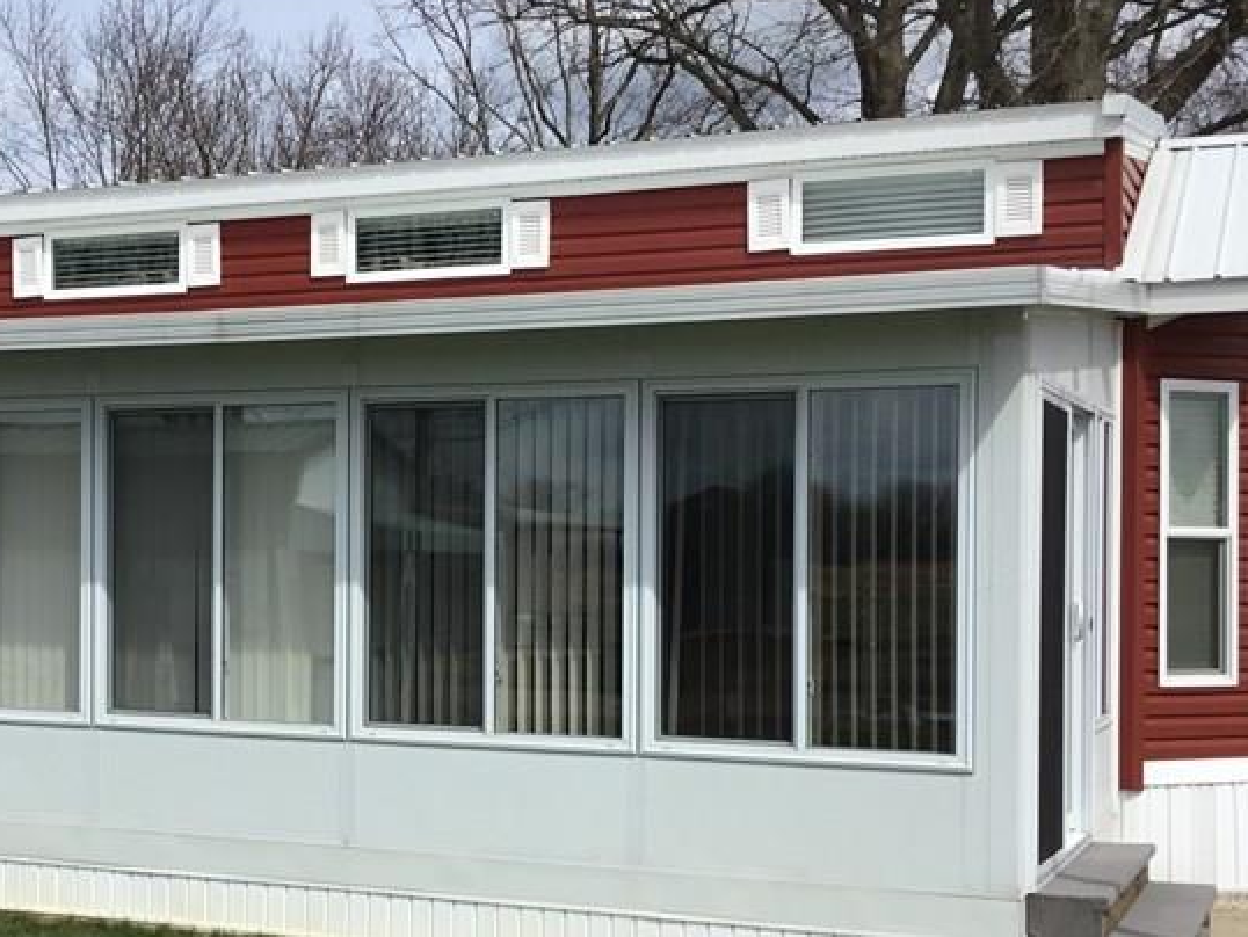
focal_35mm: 59
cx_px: 322
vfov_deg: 24.8
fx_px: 2128
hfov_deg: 32.1
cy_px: 568
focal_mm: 3.3
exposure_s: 1/1988
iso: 25
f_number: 2.4
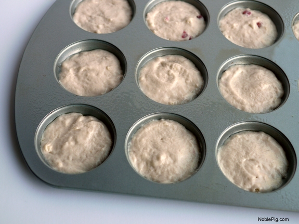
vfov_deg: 29.1
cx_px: 150
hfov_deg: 38.2
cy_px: 112
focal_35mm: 50
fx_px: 432
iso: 100
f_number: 2.5
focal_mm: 25
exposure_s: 1/400
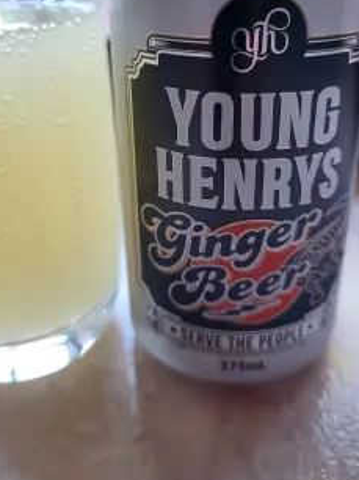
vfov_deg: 53.3
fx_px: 471
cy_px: 177
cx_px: 180
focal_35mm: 34
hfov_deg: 41.7
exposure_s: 1/100
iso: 320
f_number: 1.8
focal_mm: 5.4
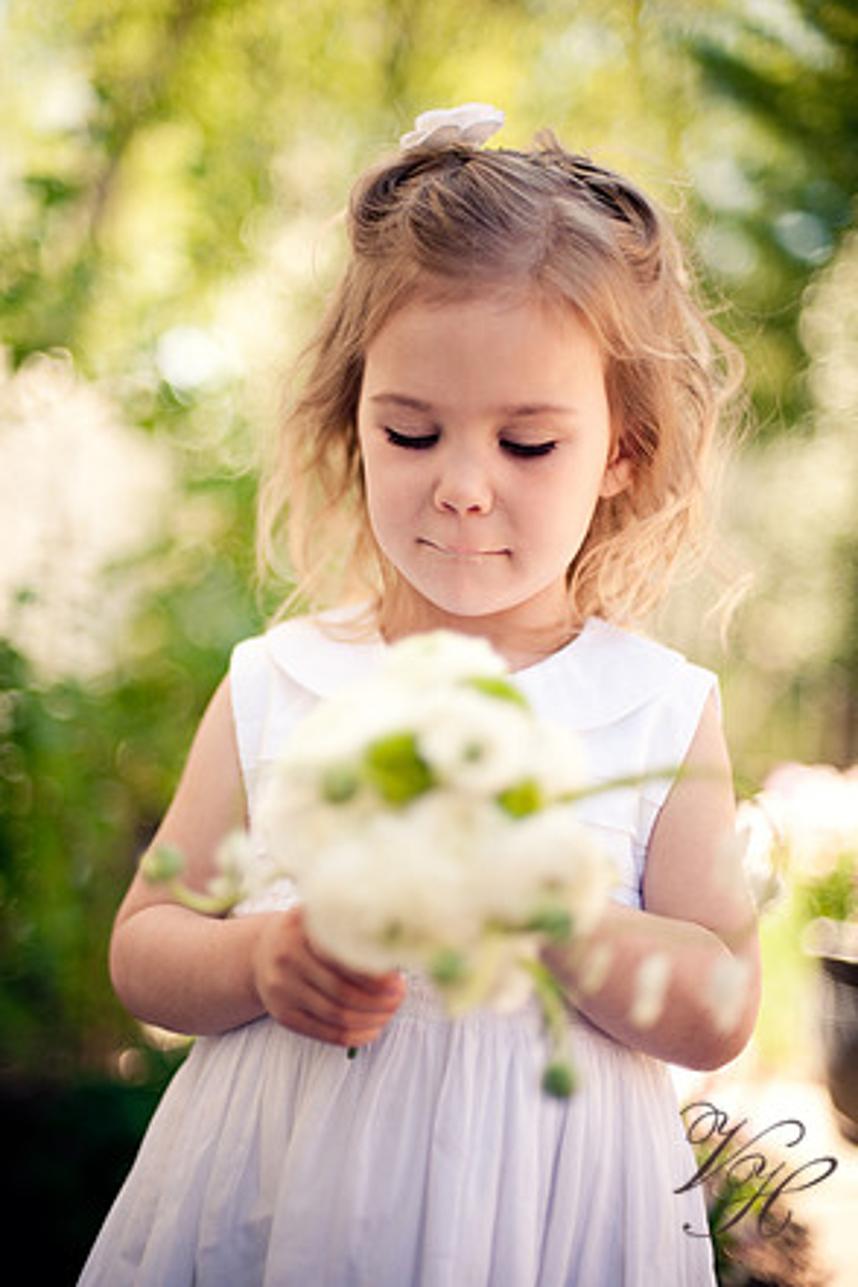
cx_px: 430
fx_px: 1823
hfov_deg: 26.5
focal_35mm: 51
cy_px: 639
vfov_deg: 38.9
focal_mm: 50
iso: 200
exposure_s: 1/3200
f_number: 1.4
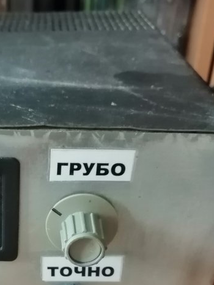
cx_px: -3
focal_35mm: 57
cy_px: 239
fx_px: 470
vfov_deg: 32.6
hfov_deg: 24.4
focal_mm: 3.62
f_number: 1.8
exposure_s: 1/15
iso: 640
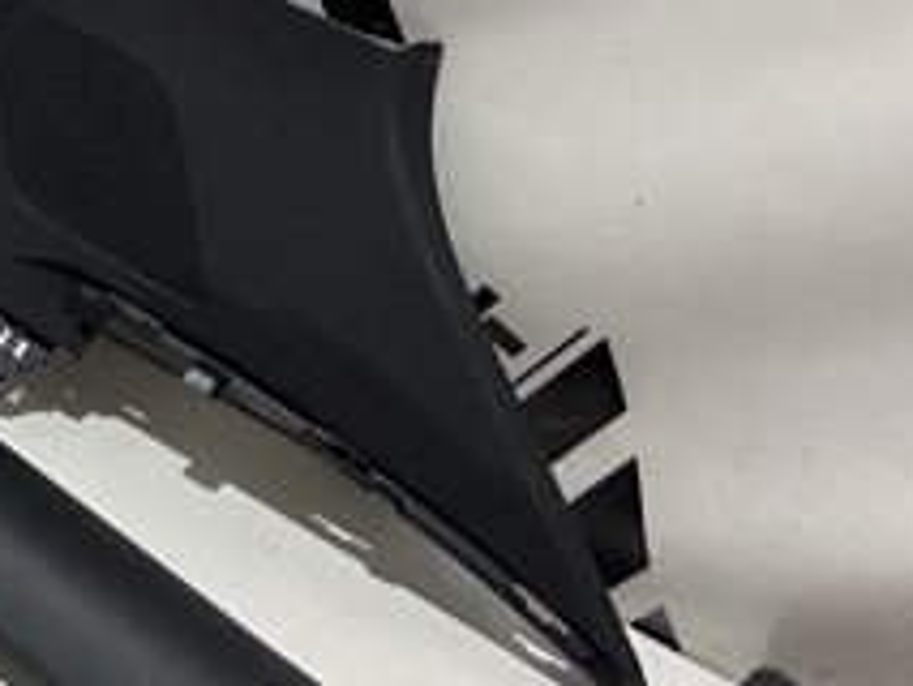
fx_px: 2058
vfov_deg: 18.7
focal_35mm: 78
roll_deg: -0.6
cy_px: 101
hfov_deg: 22.7
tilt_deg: -35.2
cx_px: -227
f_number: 1.8
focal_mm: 4.25
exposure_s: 1/50
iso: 160
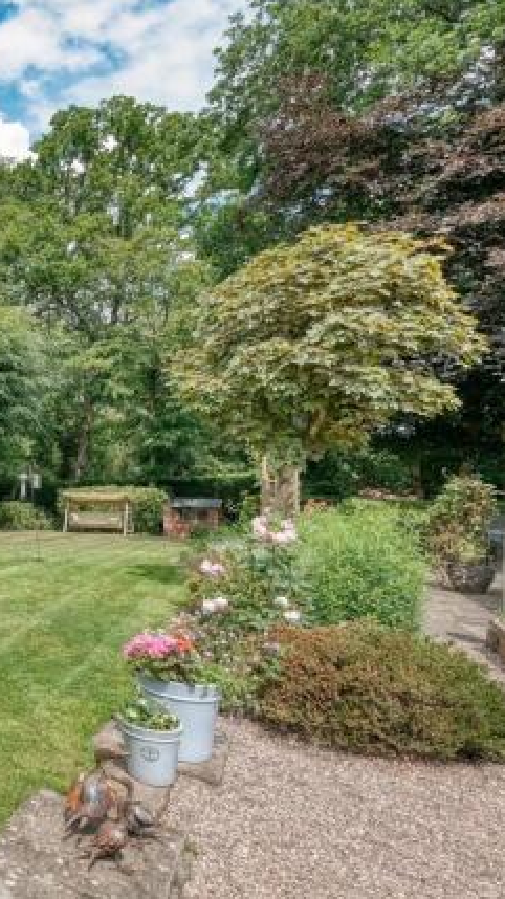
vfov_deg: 76.3
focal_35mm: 24
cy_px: 454
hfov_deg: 34.6
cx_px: -141
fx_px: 572
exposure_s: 1/125
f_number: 8
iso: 250
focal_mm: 10
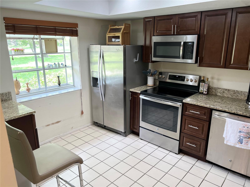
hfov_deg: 67.3
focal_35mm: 26
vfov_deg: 53.1
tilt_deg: -15.0
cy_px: 94
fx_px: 188
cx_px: 125
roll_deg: -0.3
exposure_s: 1/120
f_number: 1.5
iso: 80
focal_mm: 5.7
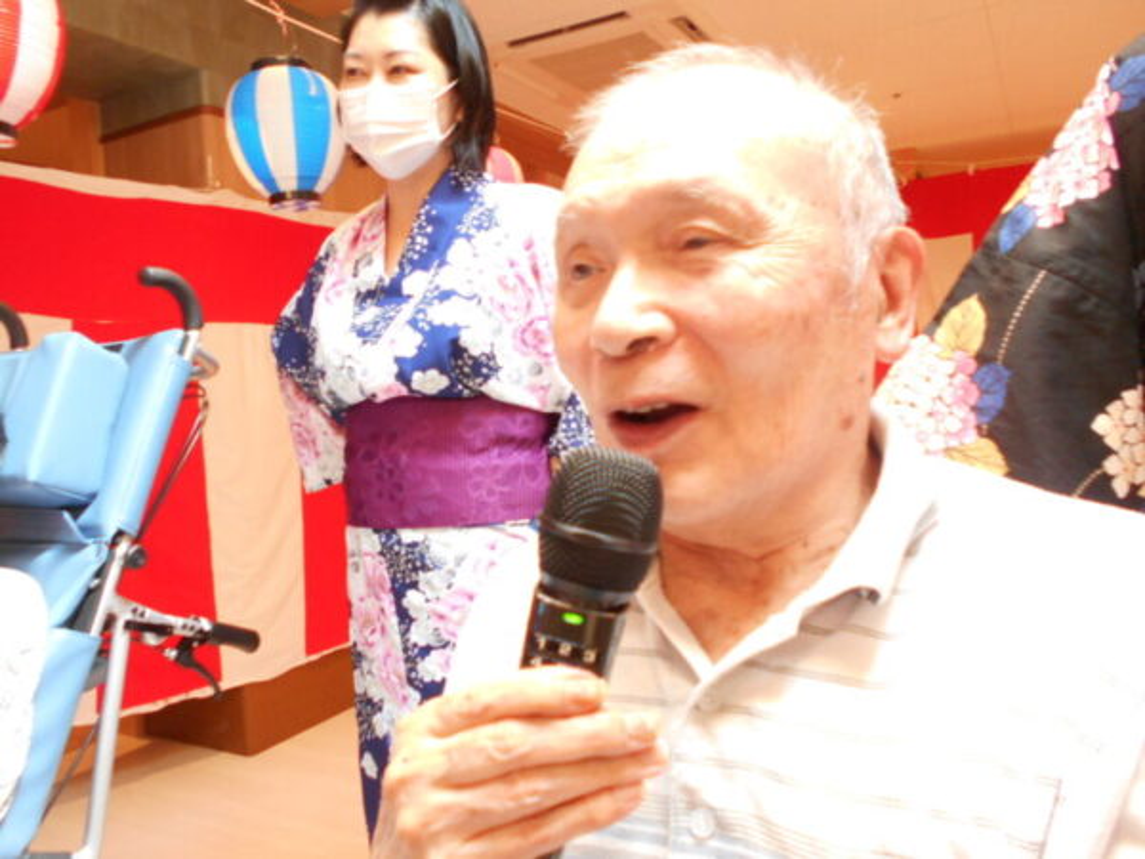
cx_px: 572
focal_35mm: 26
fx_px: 860
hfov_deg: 67.3
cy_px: 430
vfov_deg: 53.1
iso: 280
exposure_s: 1/30
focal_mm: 4.6
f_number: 3.2
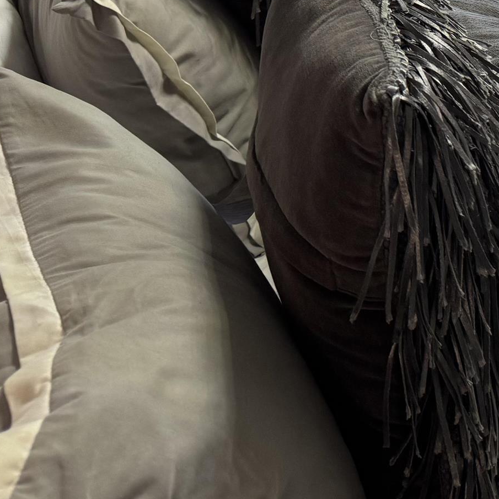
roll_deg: -0.1
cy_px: -96
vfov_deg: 22.2
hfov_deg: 21.3
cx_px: 682
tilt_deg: -16.0
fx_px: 1174
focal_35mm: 72
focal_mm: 6.76
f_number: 1.78
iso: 200
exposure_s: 1/60
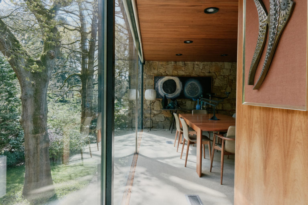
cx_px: 154
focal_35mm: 24
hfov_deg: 73.7
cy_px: 102
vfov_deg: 53.1
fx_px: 205
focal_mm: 16
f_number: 6.4
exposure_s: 1/320
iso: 1600
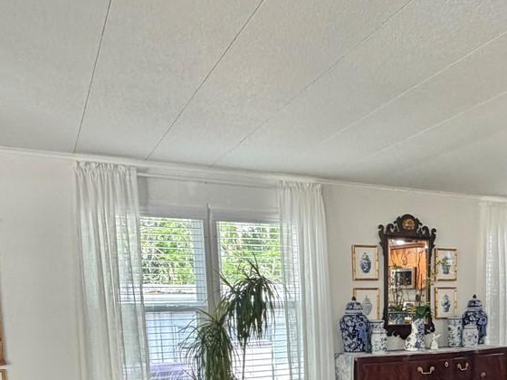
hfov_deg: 45.1
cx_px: 386
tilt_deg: -6.2
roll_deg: +1.2
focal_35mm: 40
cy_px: 380
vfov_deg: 33.0
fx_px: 586
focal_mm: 2.22
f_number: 2.2
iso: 200
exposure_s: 1/60
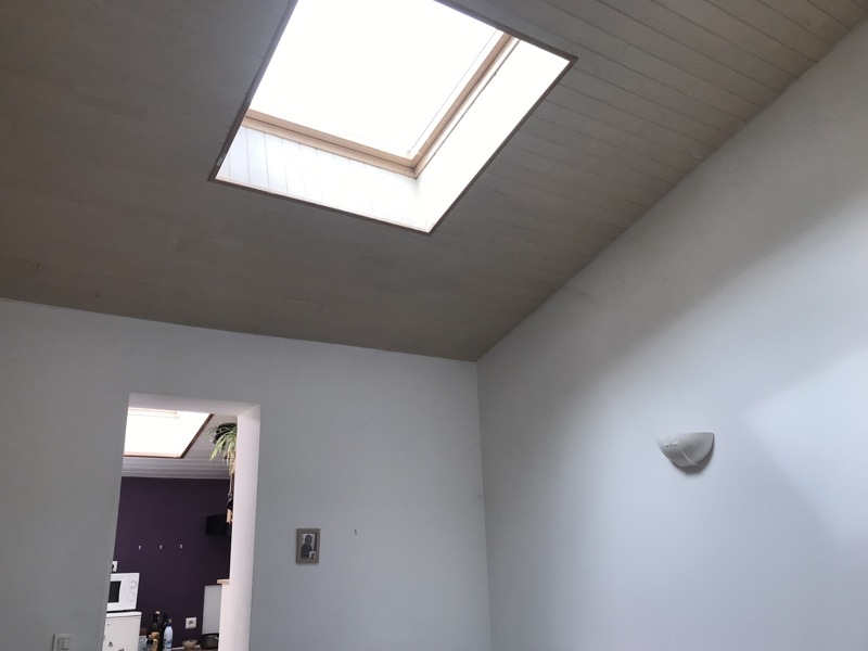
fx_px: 702
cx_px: 434
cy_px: 326
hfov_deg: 63.4
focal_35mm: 28
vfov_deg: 49.7
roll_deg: +1.3
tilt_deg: +17.3
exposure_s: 1/100
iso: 32
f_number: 1.8
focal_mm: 3.99
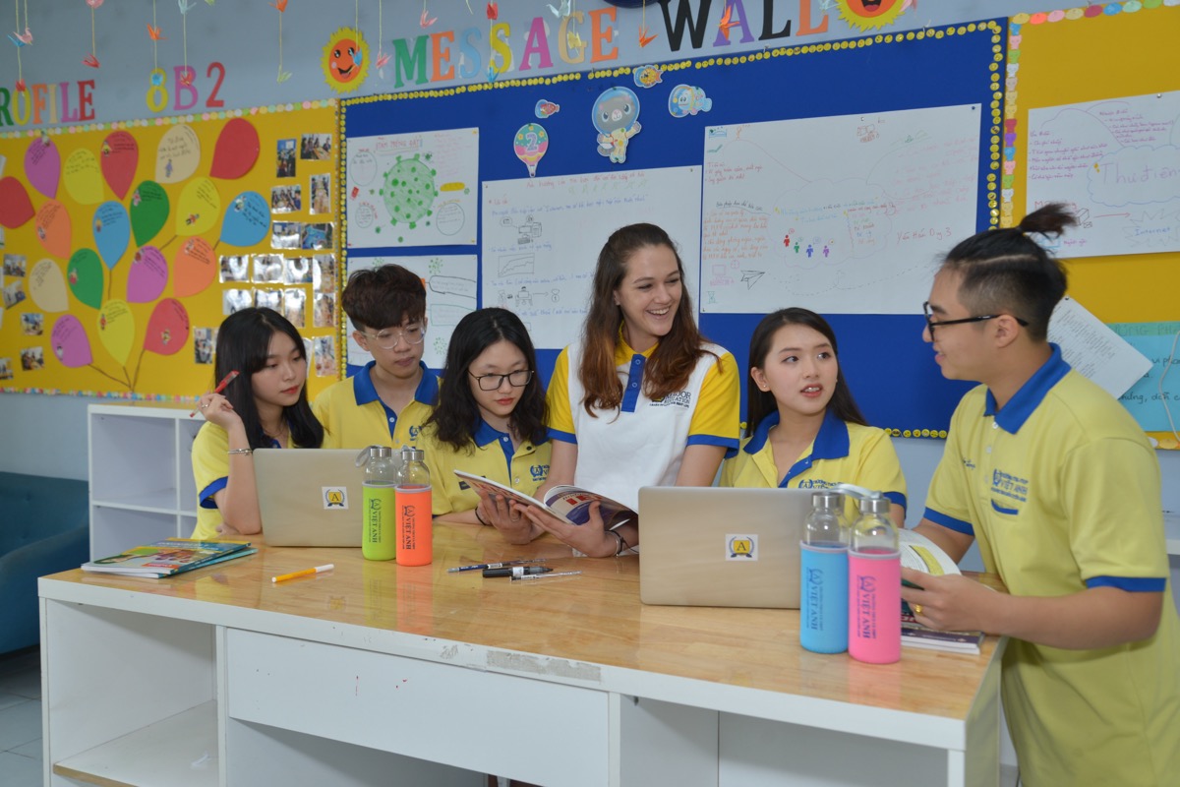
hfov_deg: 58.7
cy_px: 394
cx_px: 590
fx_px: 1049
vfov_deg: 41.1
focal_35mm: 32
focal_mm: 32
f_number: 5.6
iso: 400
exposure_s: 1/60
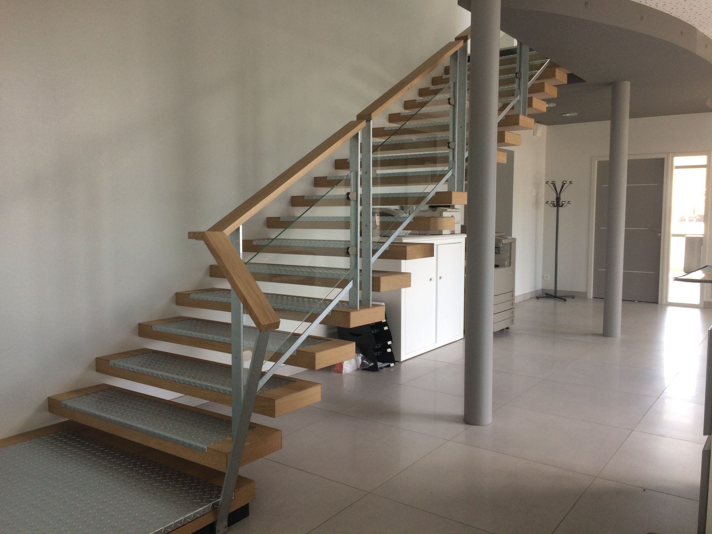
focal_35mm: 29
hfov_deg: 61.7
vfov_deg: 48.2
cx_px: 356
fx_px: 596
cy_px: 267
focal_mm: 4.15
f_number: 2.2
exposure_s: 1/50
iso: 50
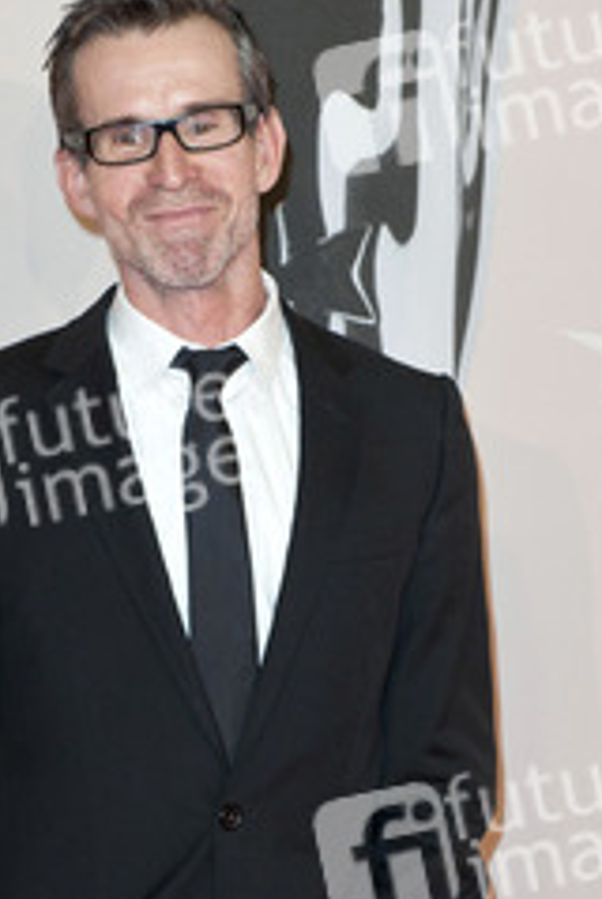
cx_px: 167
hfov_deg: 11.7
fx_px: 2926
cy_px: 651
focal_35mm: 117
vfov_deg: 17.4
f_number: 5.6
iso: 800
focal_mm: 70
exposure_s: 1/250
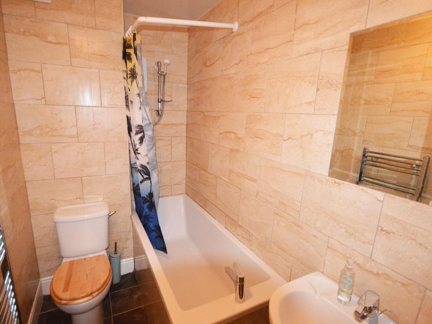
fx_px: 212
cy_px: 168
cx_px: 208
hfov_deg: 91.0
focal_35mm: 17
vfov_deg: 74.7
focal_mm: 10
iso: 2800
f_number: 4
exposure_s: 1/60
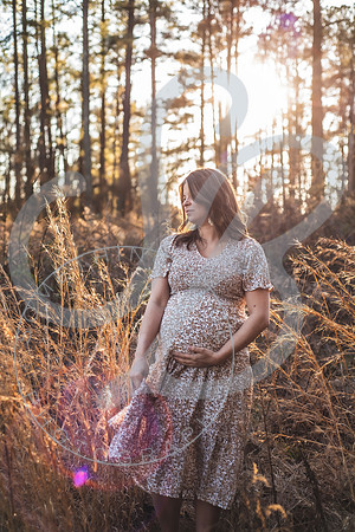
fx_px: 740
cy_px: 266
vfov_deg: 39.6
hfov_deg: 27.0
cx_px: 178
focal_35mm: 50
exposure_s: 1/400
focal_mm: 50
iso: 320
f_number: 2.8
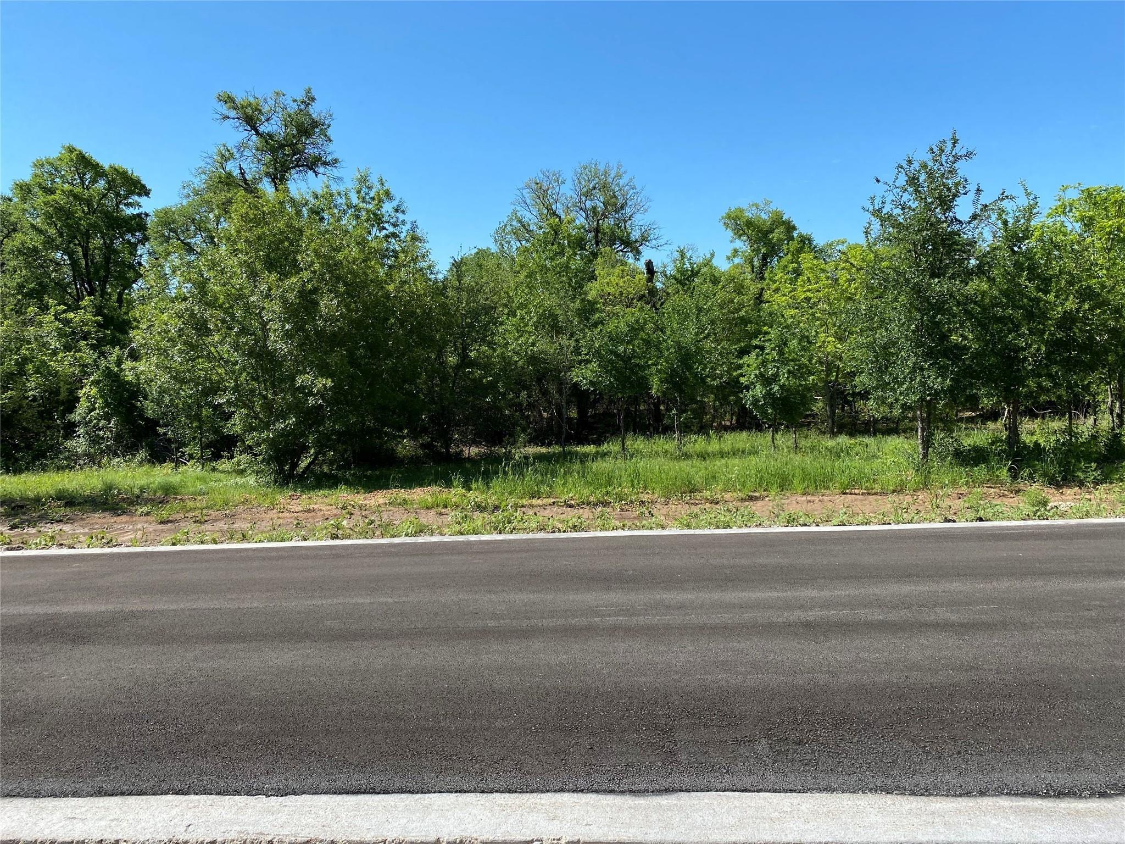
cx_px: 562
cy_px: 422
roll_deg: +2.0
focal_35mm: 26
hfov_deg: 67.3
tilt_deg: -3.4
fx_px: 845
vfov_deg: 53.1
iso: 32
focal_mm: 4.25
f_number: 1.8
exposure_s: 1/1898
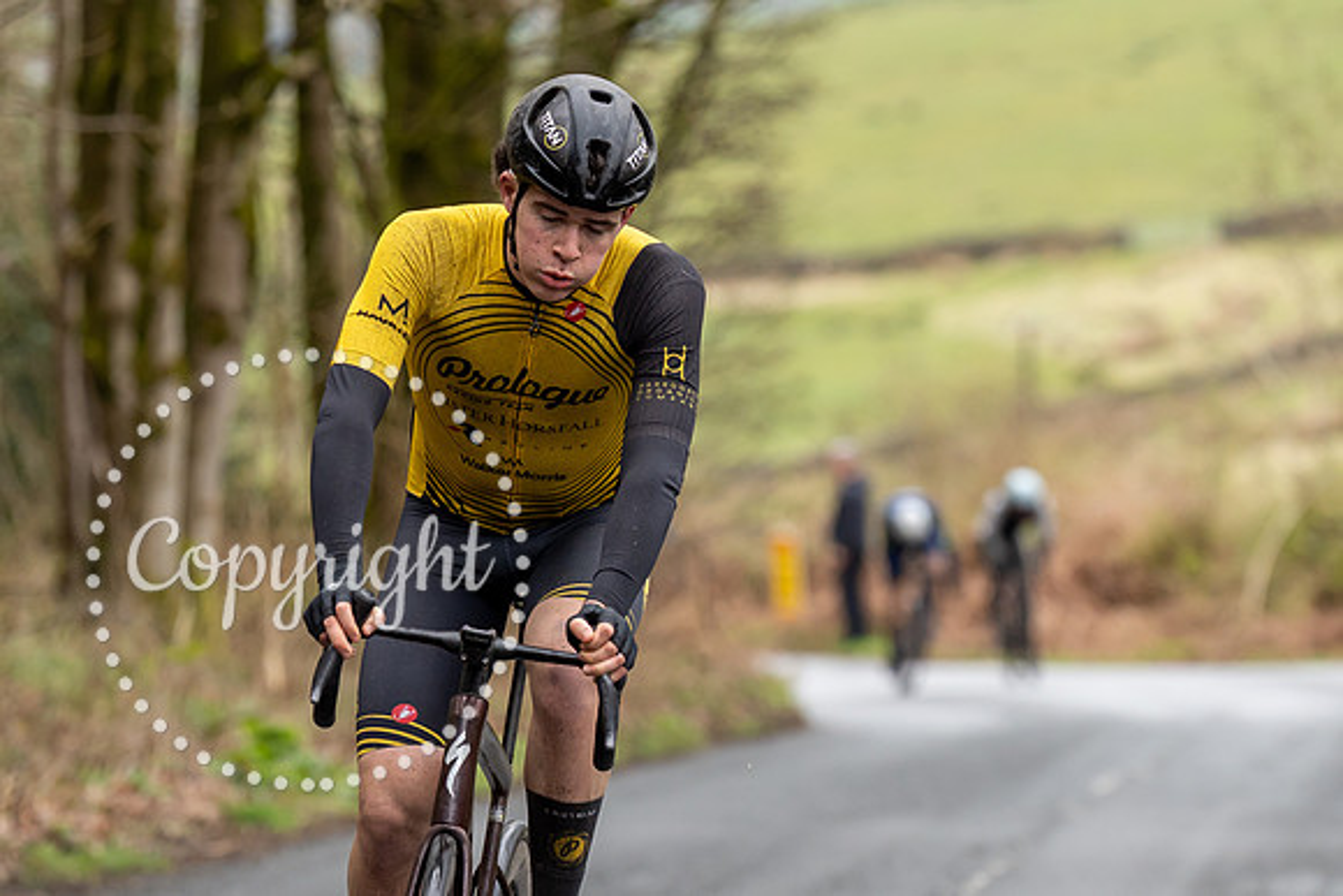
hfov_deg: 6.0
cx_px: 569
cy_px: 320
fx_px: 12781
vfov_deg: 4.0
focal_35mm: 343
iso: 640
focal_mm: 148
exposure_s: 1/1000
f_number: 3.5
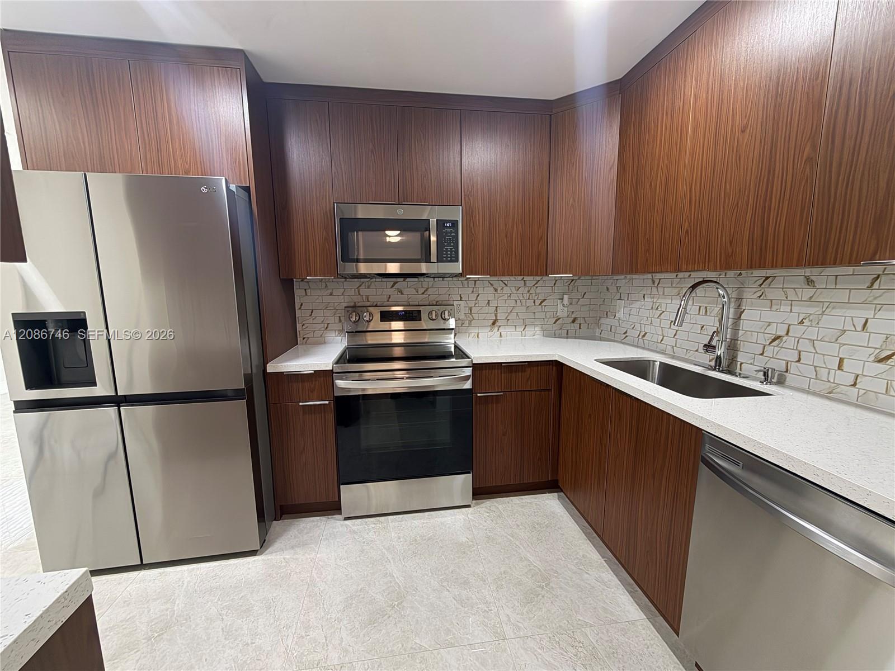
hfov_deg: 102.1
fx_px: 362
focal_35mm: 14
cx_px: 448
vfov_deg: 85.7
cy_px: 336
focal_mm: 2.22
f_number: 2.2
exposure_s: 1/40
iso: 320
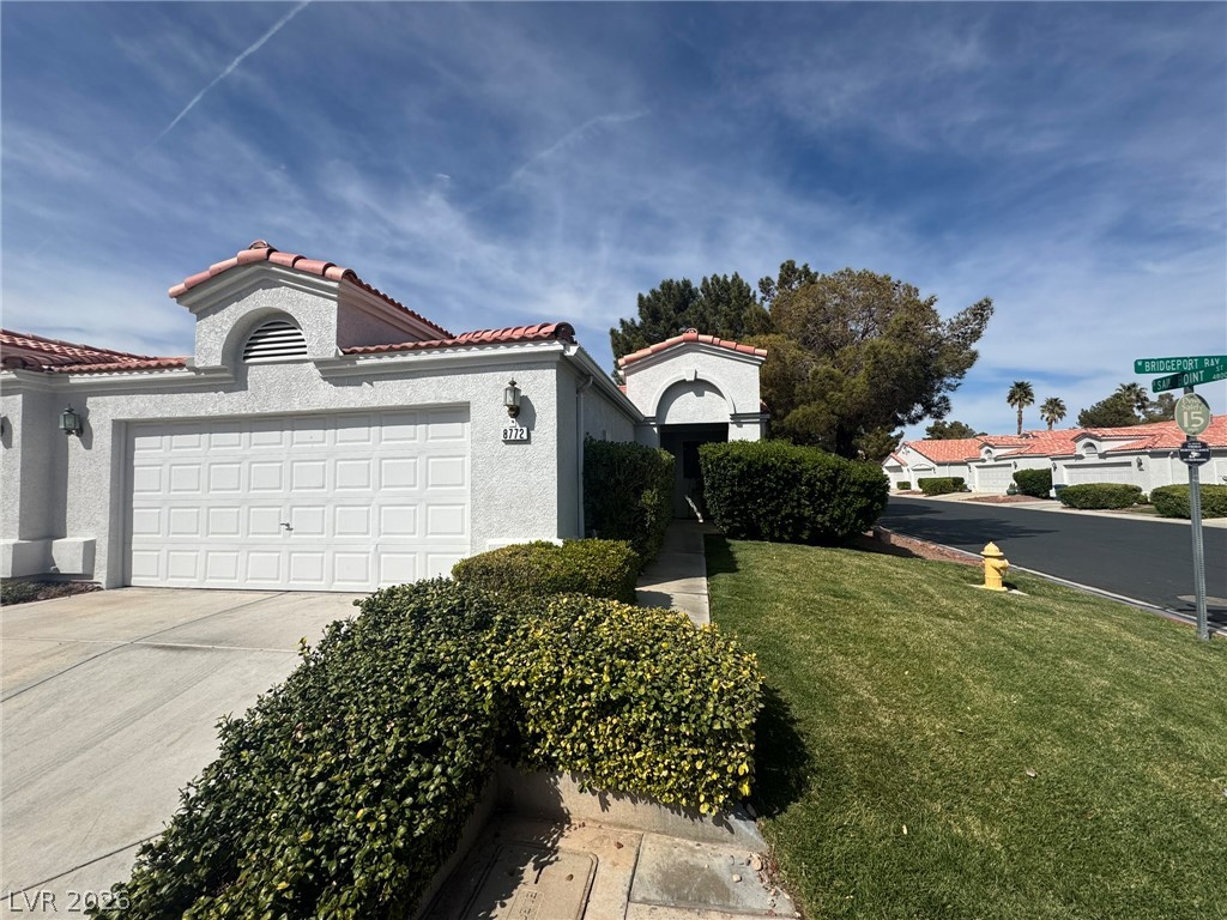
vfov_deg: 85.7
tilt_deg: +2.7
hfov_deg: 102.1
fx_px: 496
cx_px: 614
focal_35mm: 14
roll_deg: +0.4
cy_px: 460
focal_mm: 2.22
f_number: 2.2
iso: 50
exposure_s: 1/3906
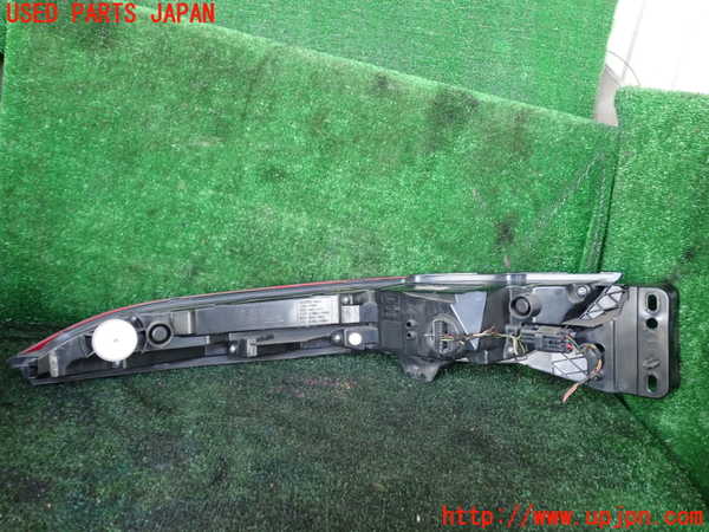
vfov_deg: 46.8
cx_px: 354
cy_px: 266
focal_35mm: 30
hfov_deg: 60.0
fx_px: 614
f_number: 2.3
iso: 200
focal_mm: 5.4
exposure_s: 1/50
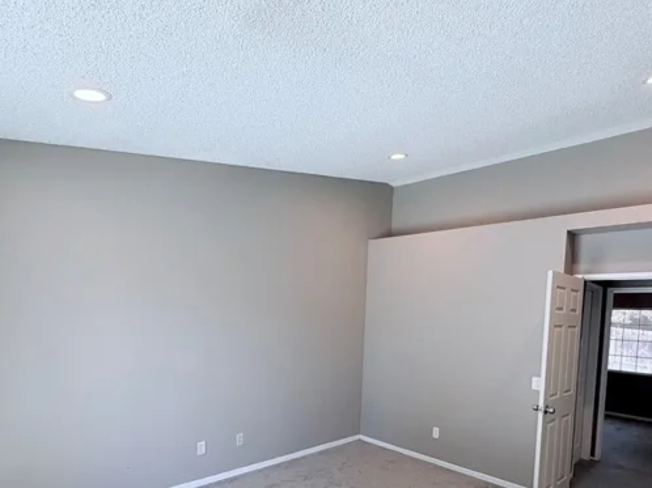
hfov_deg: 78.9
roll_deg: -2.7
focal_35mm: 21
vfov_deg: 61.4
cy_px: 336
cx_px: 353
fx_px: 395
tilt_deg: -2.5
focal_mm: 2.22
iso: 80
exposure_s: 1/120
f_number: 2.2
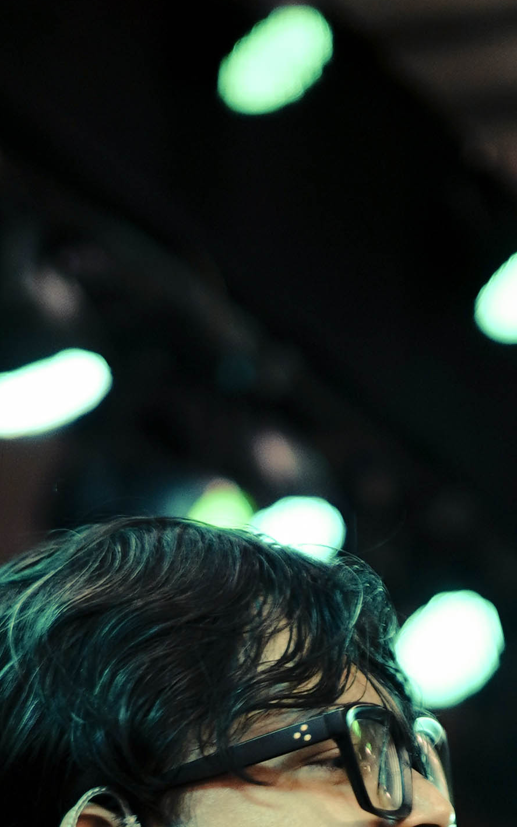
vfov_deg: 10.4
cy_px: 1331
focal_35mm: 194
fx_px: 4371
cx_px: 363
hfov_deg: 6.8
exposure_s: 1/125
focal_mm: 30
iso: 100
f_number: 1.4
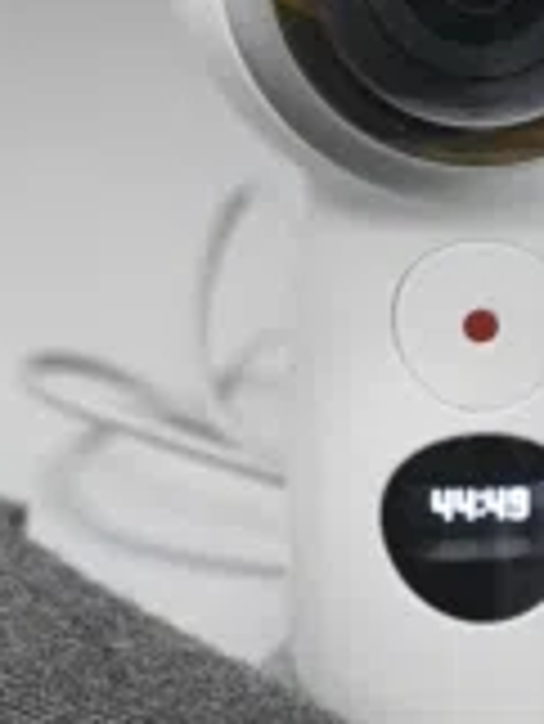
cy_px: 450
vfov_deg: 18.0
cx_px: 486
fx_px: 2281
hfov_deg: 13.5
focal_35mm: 109
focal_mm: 5.56
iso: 426
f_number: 1.87
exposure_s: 1/50
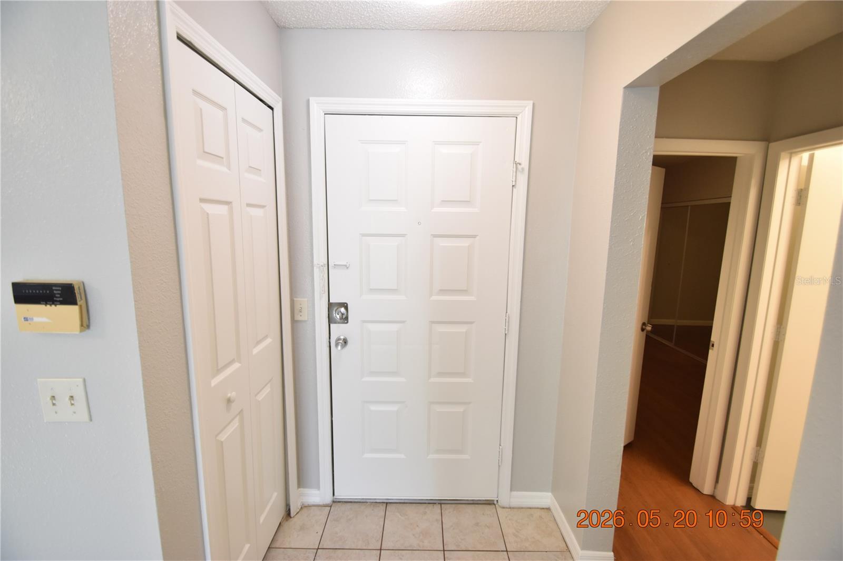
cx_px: 422
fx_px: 351
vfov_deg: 77.3
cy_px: 280
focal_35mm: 15
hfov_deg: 100.4
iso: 800
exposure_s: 1/60
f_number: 3.5
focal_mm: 10
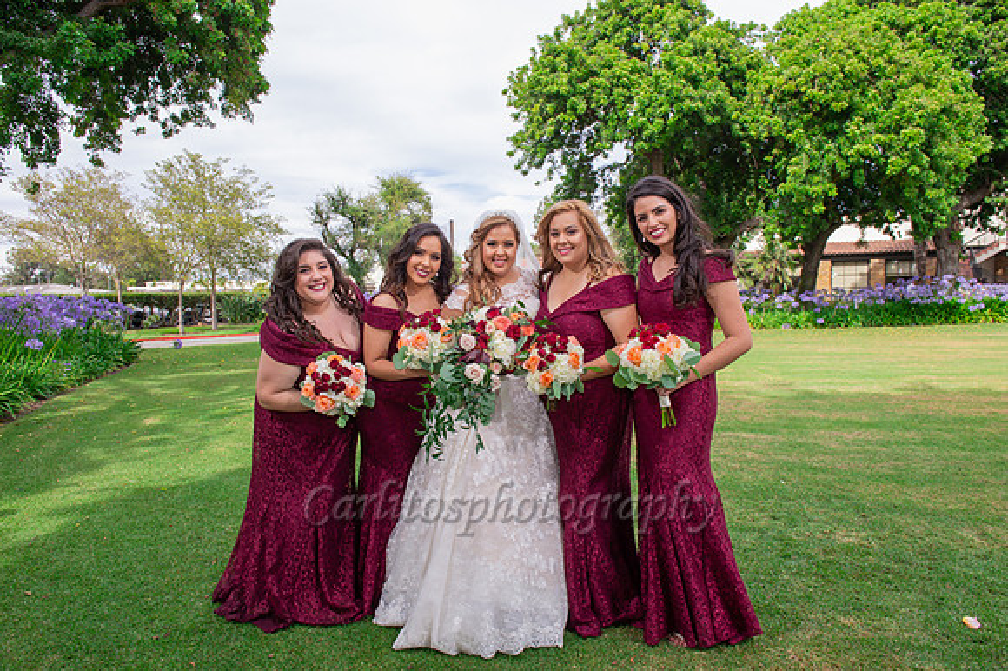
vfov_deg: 53.1
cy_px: 336
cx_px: 504
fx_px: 672
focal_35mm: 24
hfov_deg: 73.8
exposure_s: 1/250
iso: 400
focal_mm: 24
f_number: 7.1
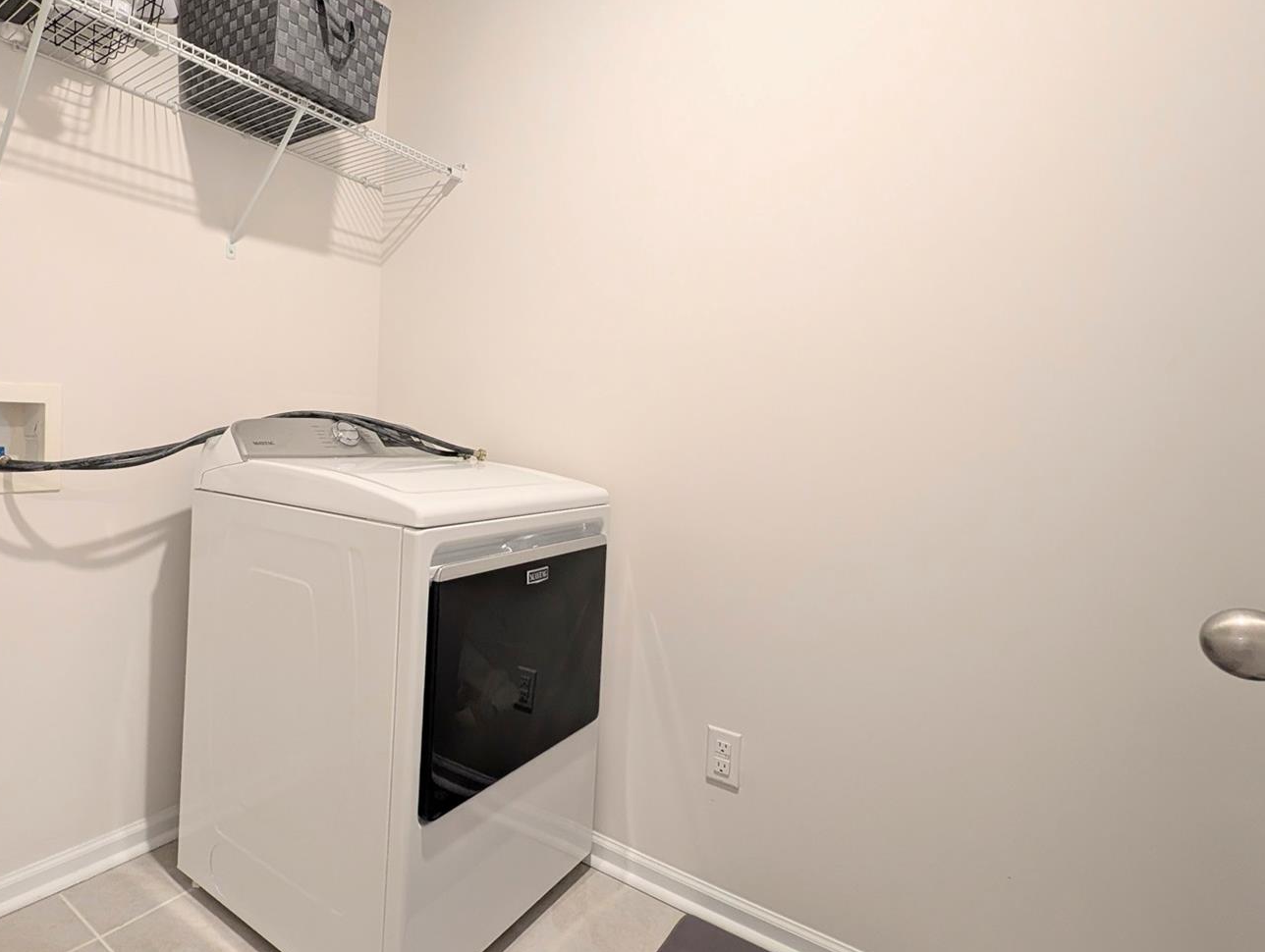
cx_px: 454
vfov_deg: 68.7
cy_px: 437
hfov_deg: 82.5
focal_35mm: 19
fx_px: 695
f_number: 1.95
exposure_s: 1/30
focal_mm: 2.23
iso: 141
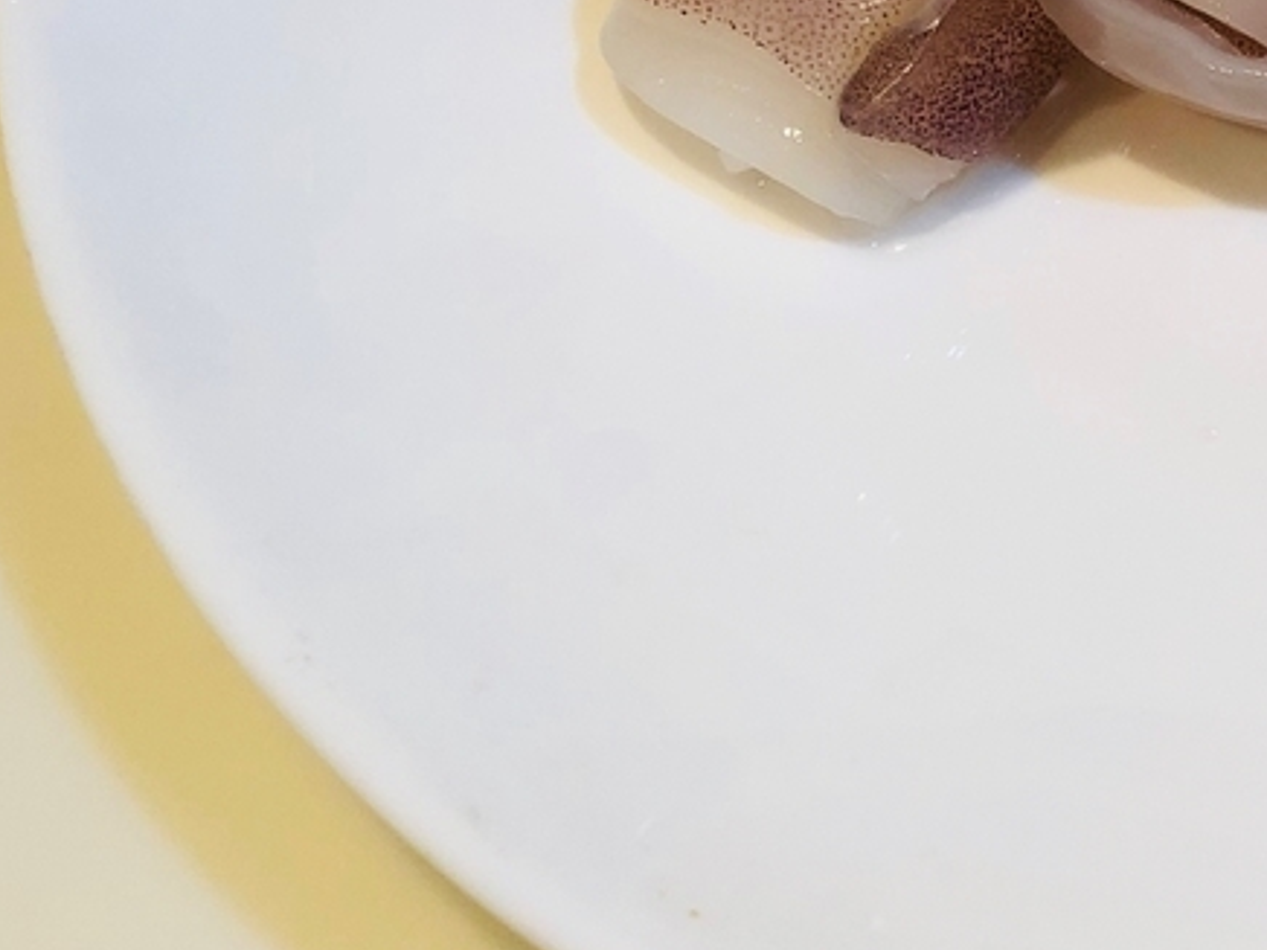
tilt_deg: -52.7
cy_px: -105
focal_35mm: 77
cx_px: 1697
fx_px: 2818
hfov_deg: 22.4
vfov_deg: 18.4
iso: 40
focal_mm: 3.99
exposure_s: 1/33
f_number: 1.8
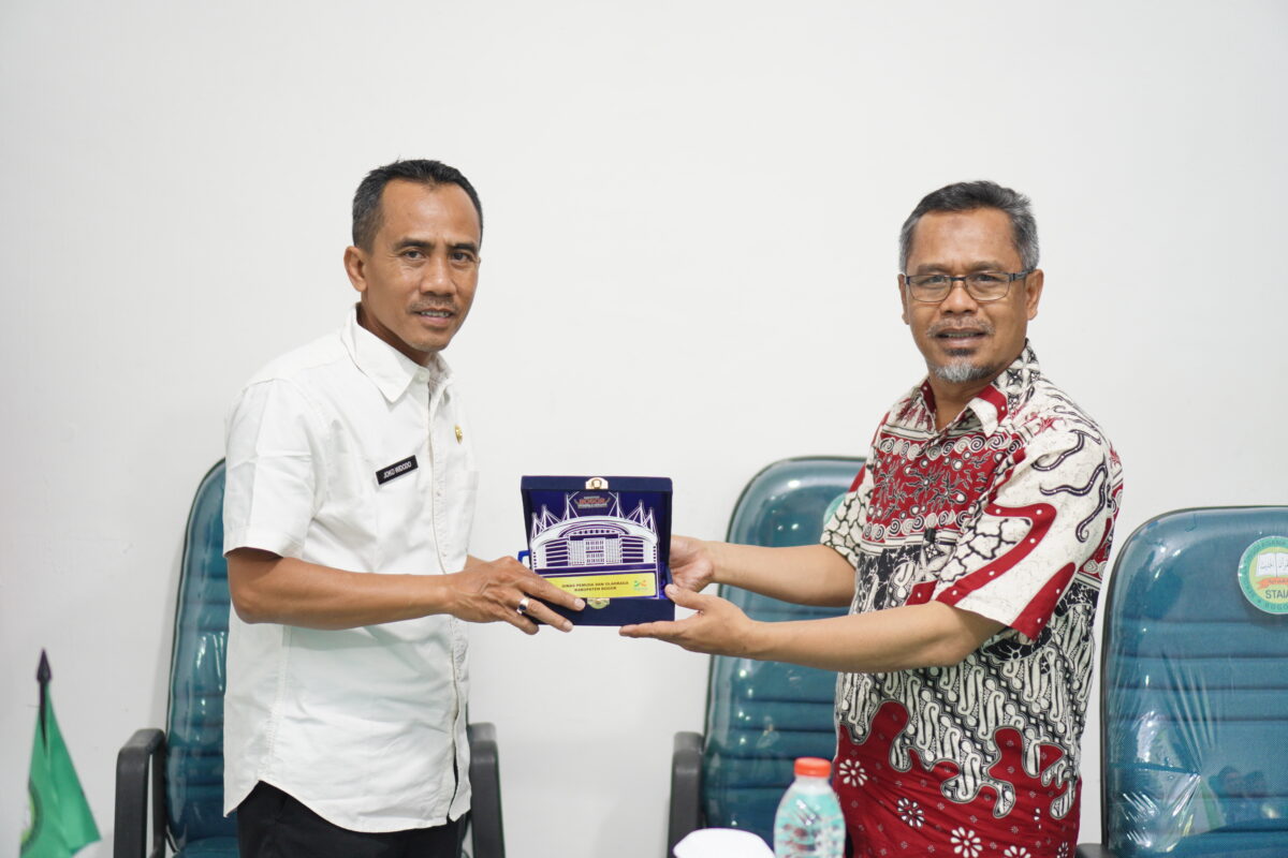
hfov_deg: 37.9
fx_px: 1878
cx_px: 644
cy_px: 429
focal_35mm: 52
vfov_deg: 25.8
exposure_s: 1/100
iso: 200
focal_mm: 35
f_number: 1.8
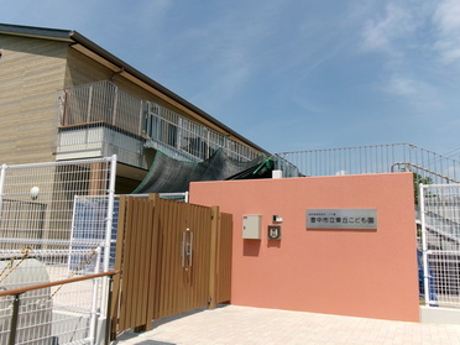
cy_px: 174
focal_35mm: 29
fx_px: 385
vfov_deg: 48.2
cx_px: 227
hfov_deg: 61.7
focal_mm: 5.1
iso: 100
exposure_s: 1/200
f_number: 10.8
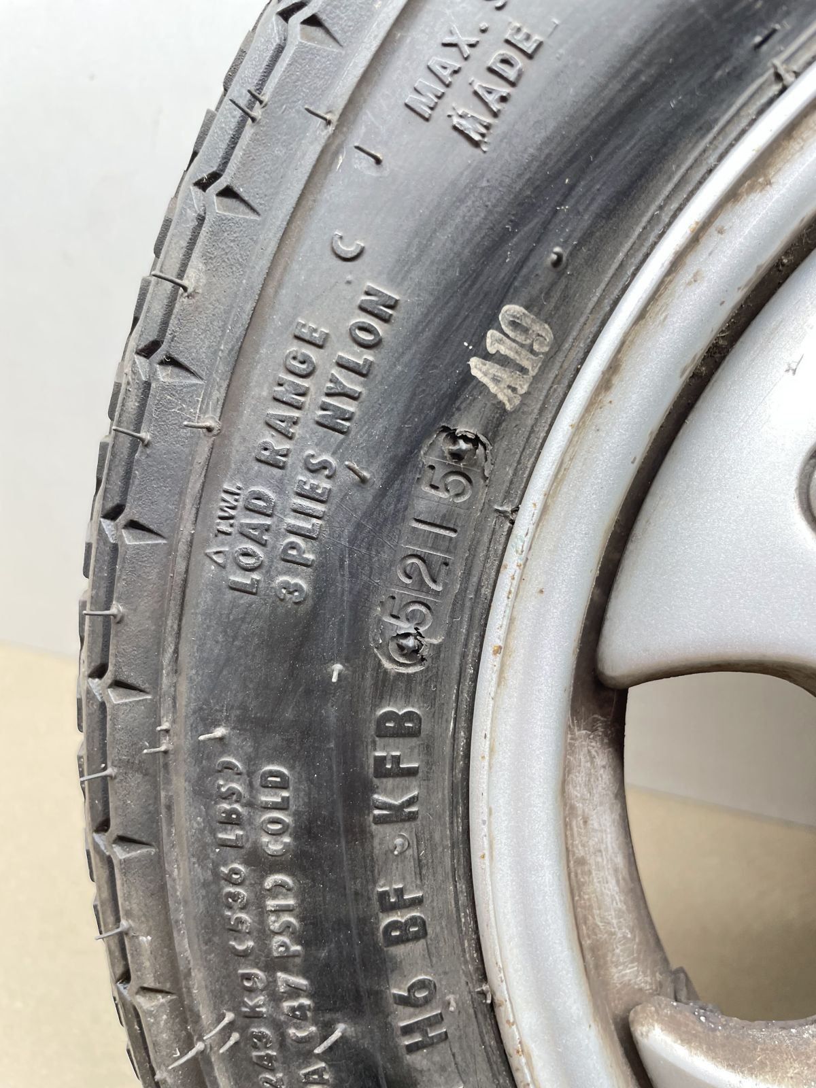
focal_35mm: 26
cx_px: 408
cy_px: 544
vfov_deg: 67.3
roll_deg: +1.6
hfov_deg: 53.1
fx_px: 817
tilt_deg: -38.0
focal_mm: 4.2
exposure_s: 1/50
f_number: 1.6
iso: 160
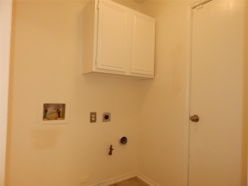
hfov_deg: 73.9
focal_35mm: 23
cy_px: 93
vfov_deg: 58.9
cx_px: 124
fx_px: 165
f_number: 3
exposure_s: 1/30
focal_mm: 4
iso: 125
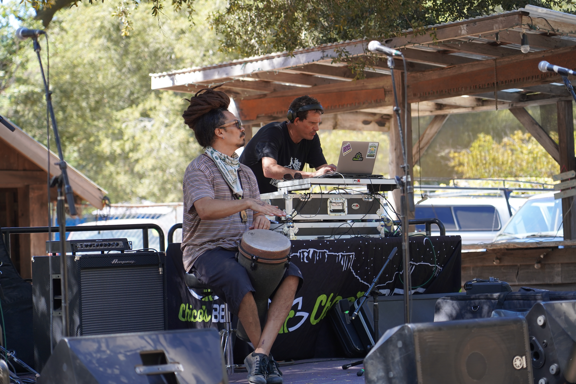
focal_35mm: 105
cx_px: 288
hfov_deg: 19.5
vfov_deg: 13.0
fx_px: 1680
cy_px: 192
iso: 200
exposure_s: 1/160
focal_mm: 105
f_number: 4
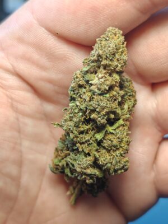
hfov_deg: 28.0
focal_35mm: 52
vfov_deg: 36.8
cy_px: 112
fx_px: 336
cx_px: 84
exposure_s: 1/100
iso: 64
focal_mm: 5.4
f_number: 1.6
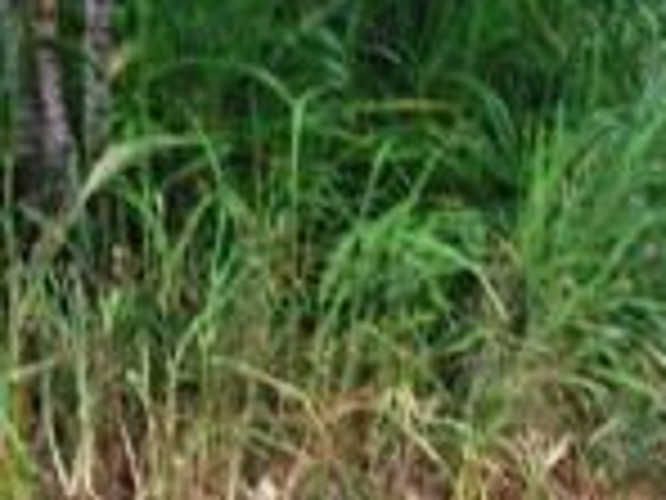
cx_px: 360
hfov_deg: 12.0
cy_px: 455
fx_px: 3175
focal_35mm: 165
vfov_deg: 9.0
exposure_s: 1/137
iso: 200
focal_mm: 6
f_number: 2.7
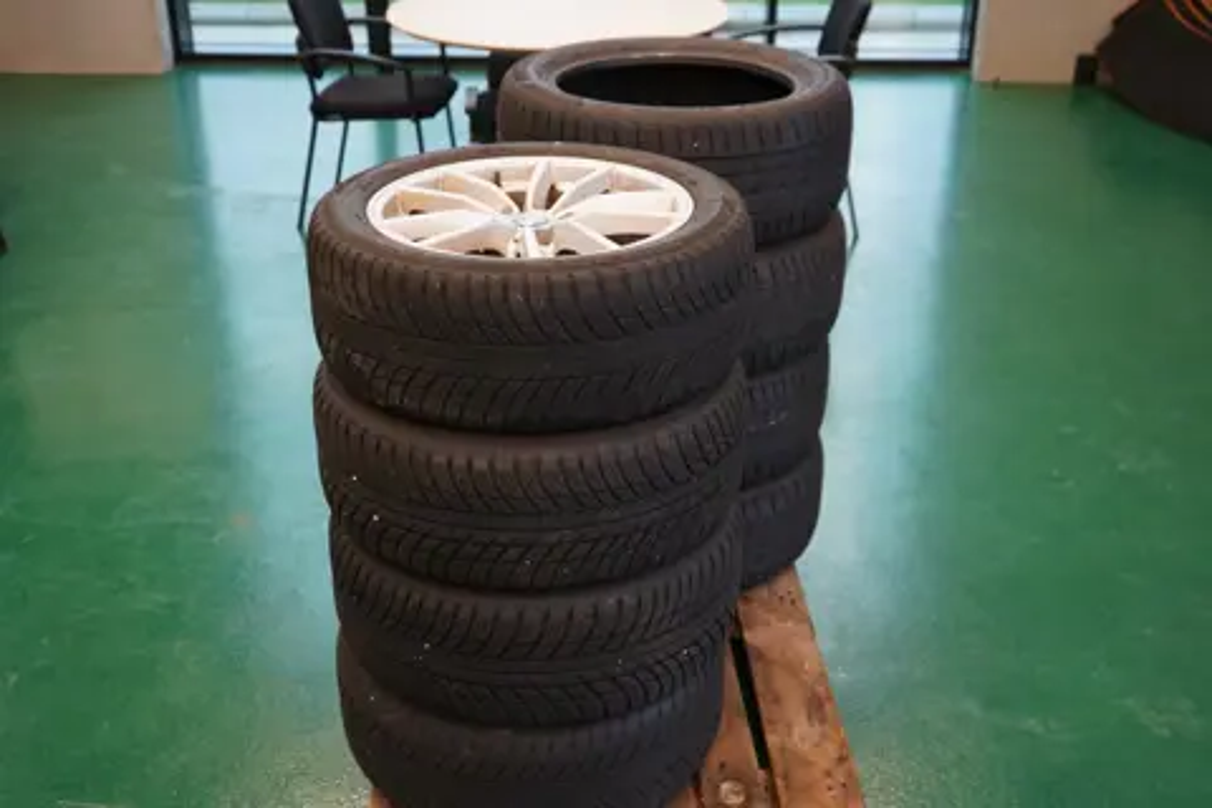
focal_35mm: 40
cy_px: 404
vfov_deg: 33.4
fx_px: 1347
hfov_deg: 48.5
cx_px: 606
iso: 2500
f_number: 4
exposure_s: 1/160
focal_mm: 40
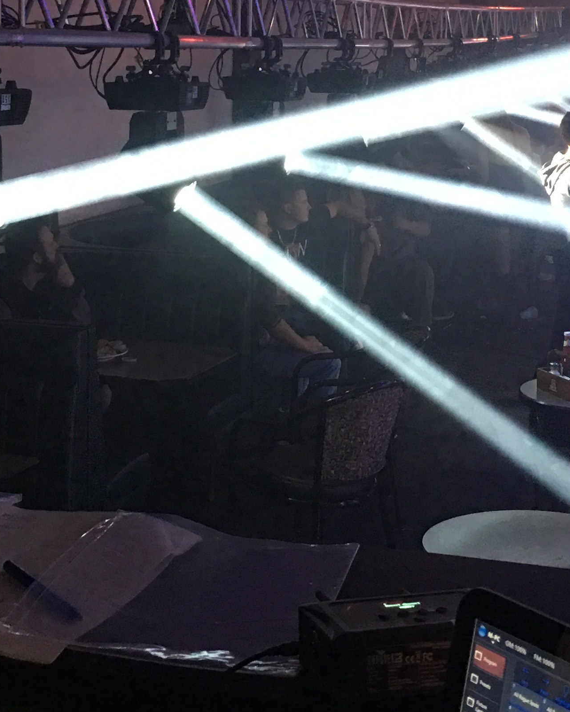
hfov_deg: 21.6
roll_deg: -0.6
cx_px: 256
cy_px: 105
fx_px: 1497
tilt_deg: -2.6
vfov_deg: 26.1
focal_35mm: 71
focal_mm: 4.15
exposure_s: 1/8
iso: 100
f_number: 2.2
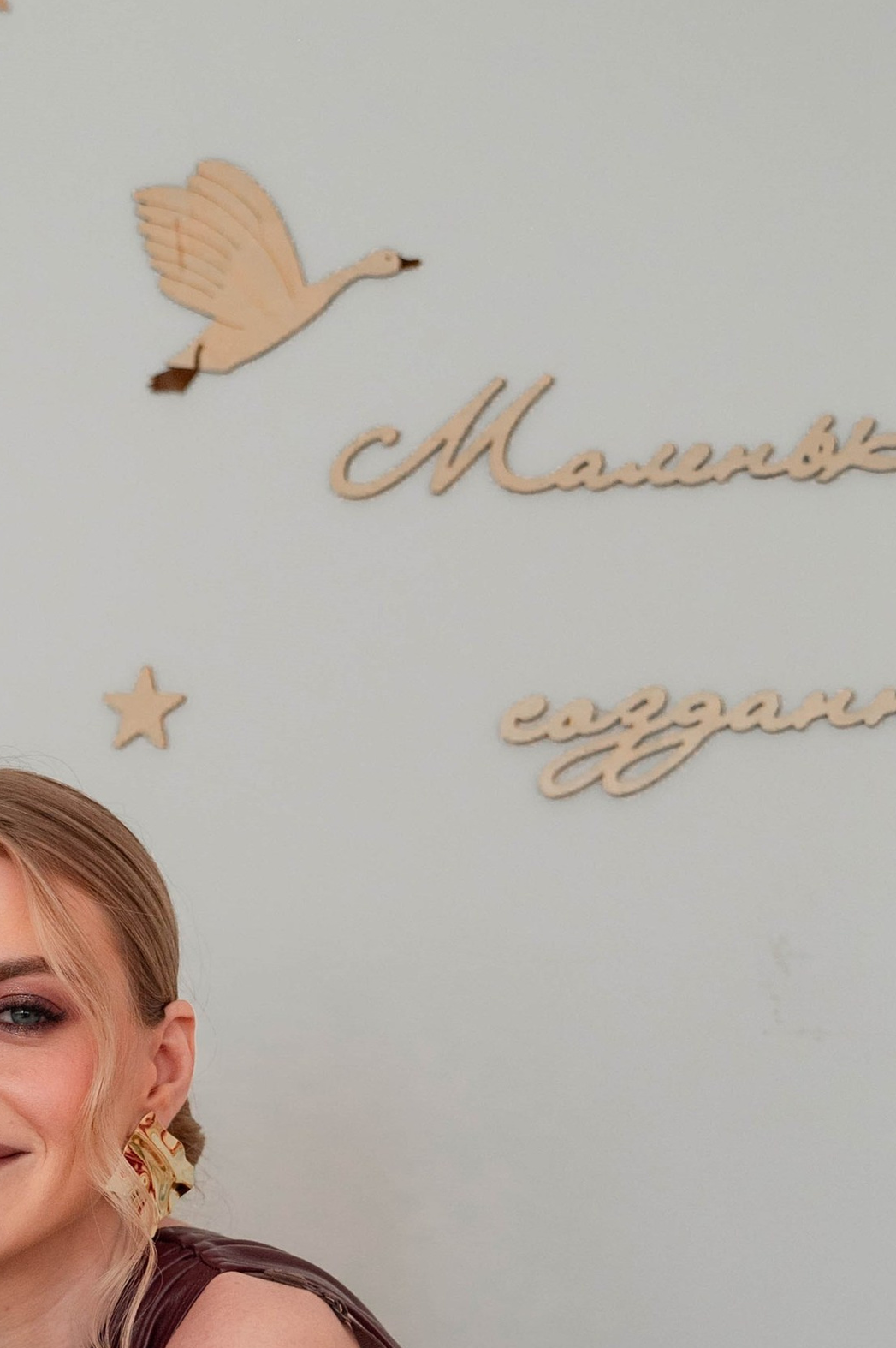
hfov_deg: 15.1
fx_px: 3290
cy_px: 1102
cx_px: -111
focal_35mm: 88
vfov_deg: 22.8
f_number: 3.2
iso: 800
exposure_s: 1/250
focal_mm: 36
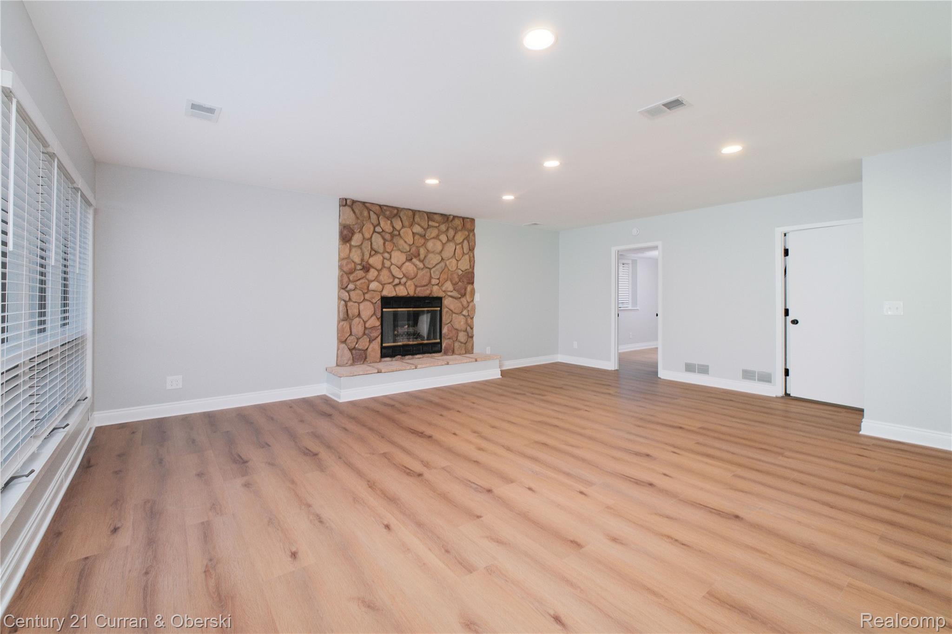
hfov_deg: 100.4
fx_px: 397
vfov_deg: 77.3
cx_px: 476
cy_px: 317
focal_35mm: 15
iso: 800
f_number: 7.1
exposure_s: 1/250
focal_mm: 10
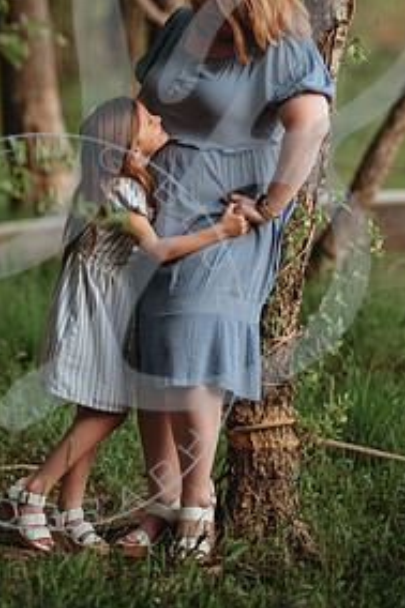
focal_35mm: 214
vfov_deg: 9.6
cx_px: 144
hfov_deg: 6.4
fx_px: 3615
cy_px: 169
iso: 400
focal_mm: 135
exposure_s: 1/200
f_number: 2.8
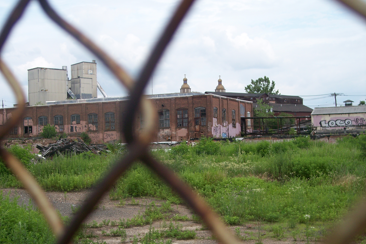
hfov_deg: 36.2
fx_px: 559
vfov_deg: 24.6
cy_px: 125
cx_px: 180
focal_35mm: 55
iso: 100
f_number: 4
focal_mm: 10.7
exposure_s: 1/500
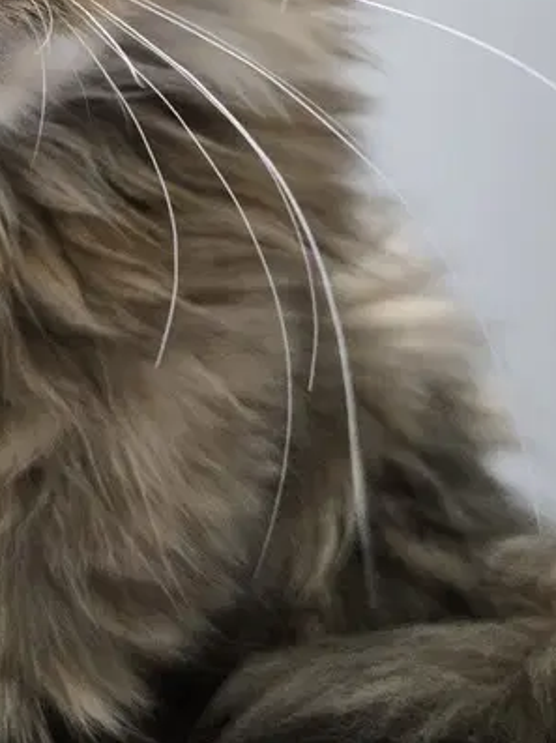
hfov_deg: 23.8
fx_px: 1244
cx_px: -36
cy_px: -80
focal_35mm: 58
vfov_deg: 29.8
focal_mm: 5.4
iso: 800
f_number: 1.8
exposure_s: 1/120
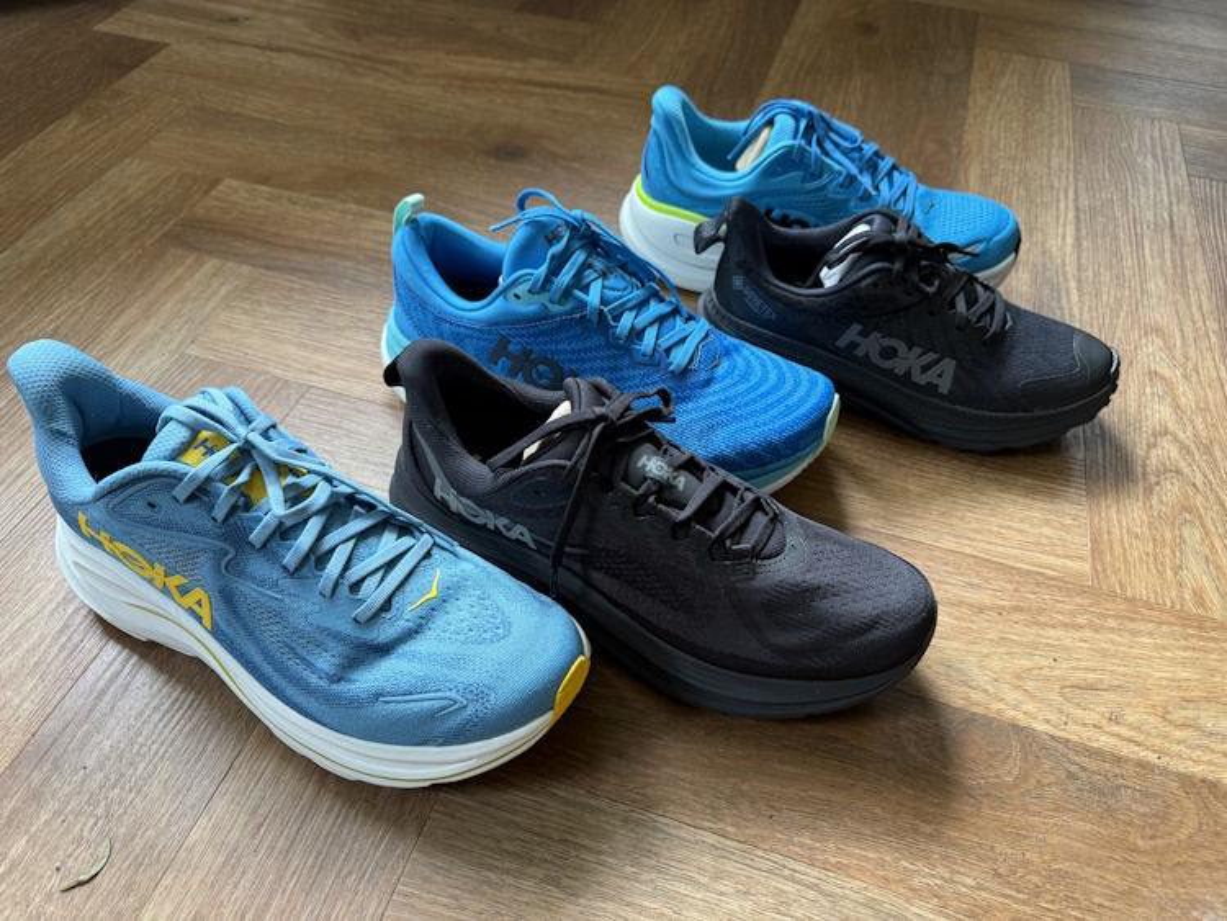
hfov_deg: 71.6
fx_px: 851
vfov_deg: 56.8
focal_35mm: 24
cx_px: 614
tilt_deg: -48.1
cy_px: 460
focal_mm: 6.76
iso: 200
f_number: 1.78
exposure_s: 1/102
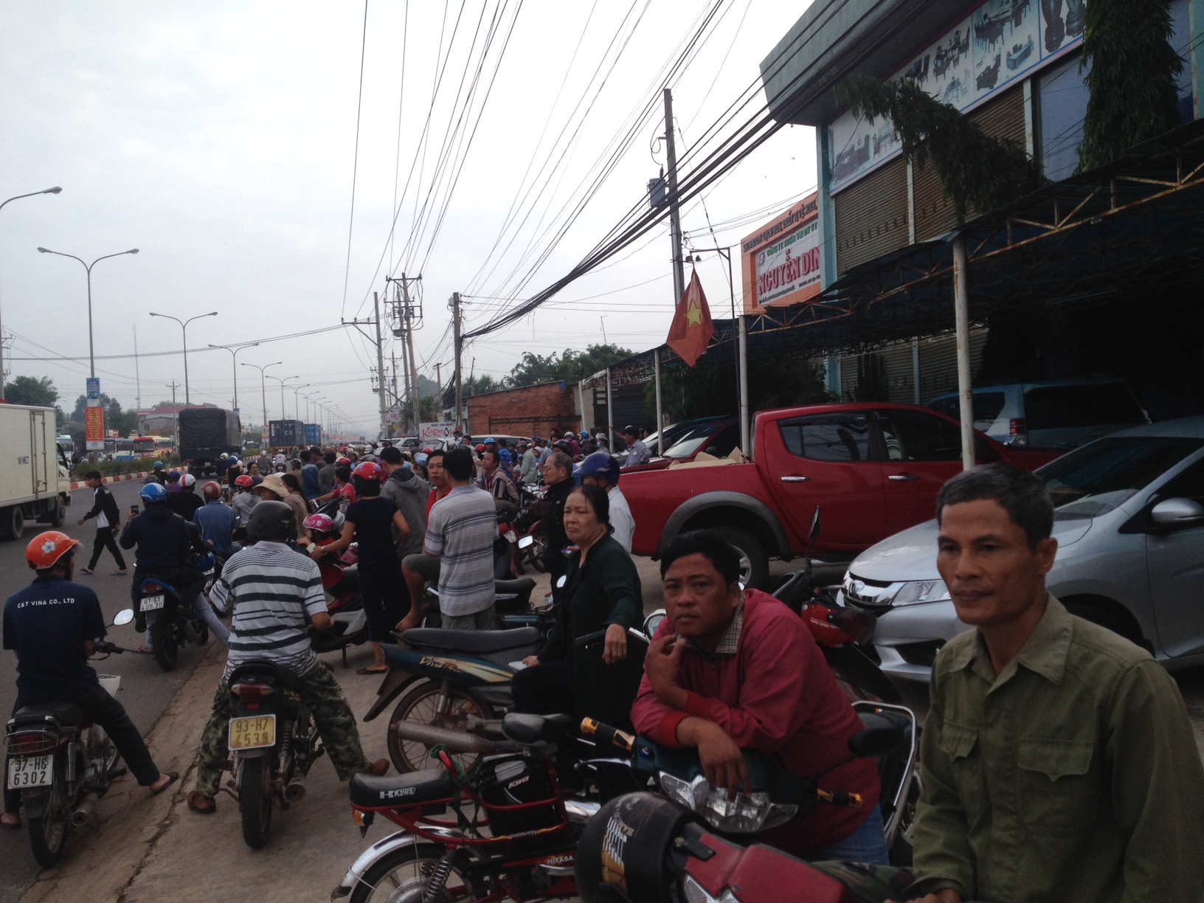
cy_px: 452
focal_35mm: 35
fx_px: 1217
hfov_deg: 52.6
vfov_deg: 40.7
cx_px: 602
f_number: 2.4
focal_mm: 4.28
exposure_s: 1/431
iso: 50
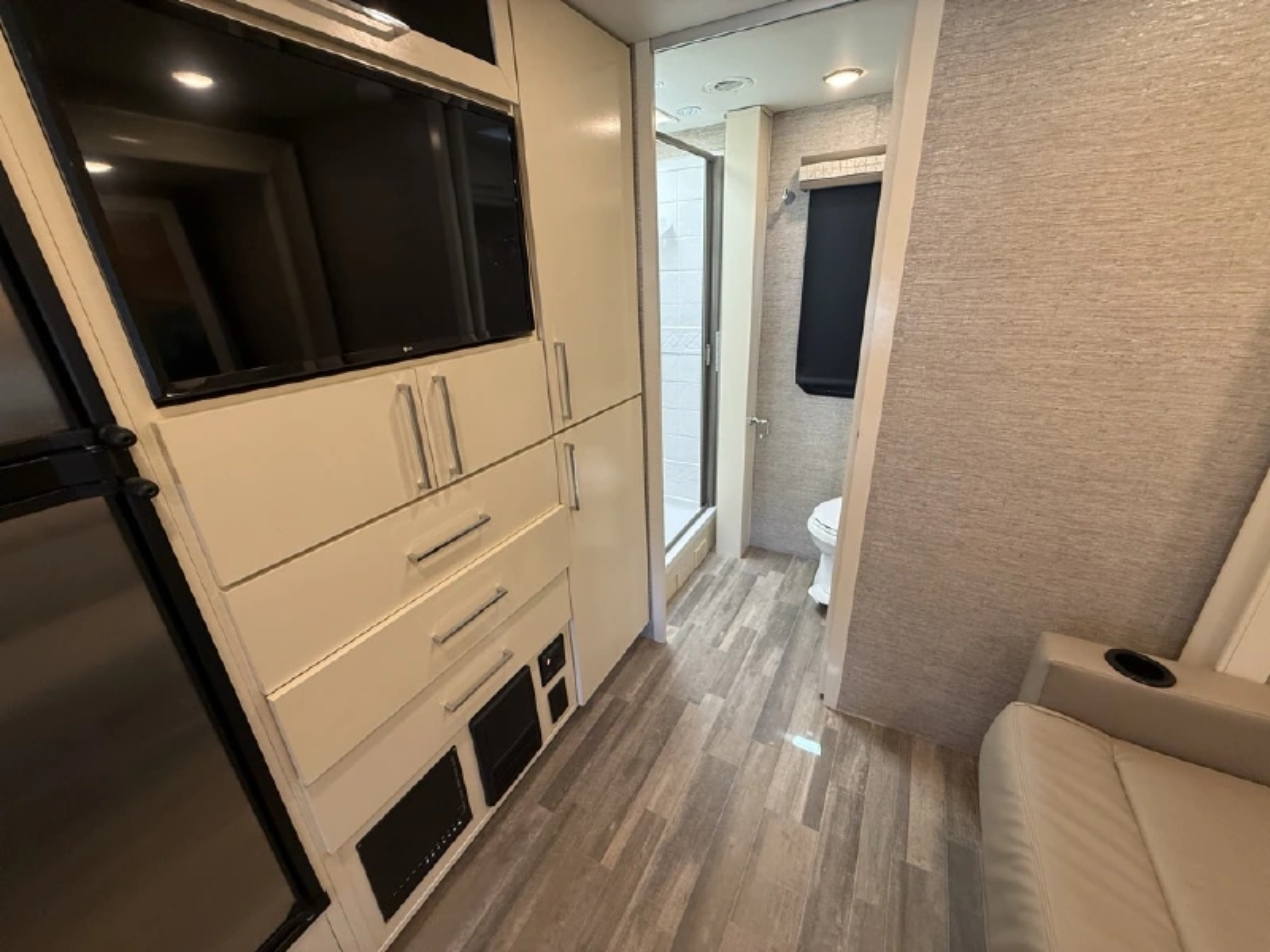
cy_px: 476
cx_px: 635
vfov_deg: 85.7
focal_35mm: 14
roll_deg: +2.0
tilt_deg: -20.9
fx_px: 514
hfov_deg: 102.1
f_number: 2.2
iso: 200
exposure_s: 1/99
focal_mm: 2.22
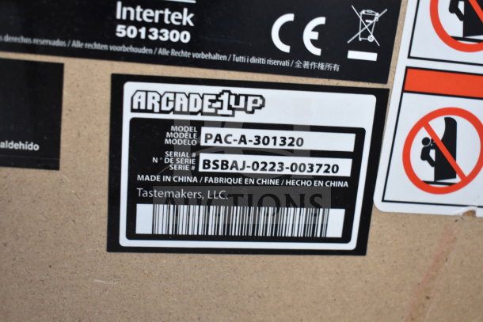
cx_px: 242
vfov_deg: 26.5
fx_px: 684
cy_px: 161
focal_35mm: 51
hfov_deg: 38.9
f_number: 4.5
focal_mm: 34
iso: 1600
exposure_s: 1/50
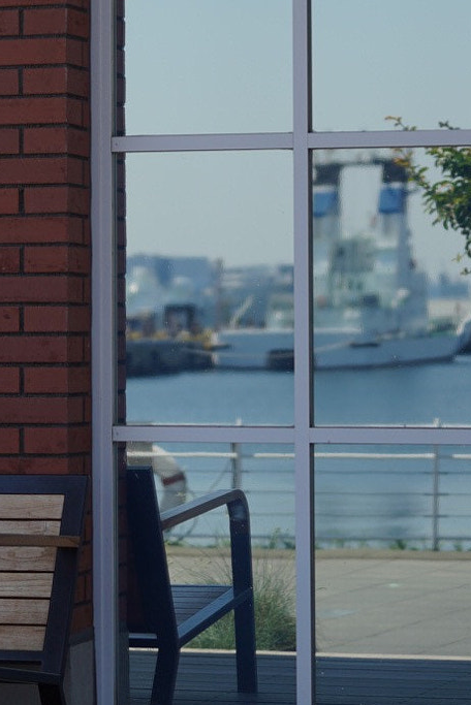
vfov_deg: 12.4
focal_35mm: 164
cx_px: 175
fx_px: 3215
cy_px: 74
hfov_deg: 8.4
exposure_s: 1/1000
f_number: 4
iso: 100
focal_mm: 70
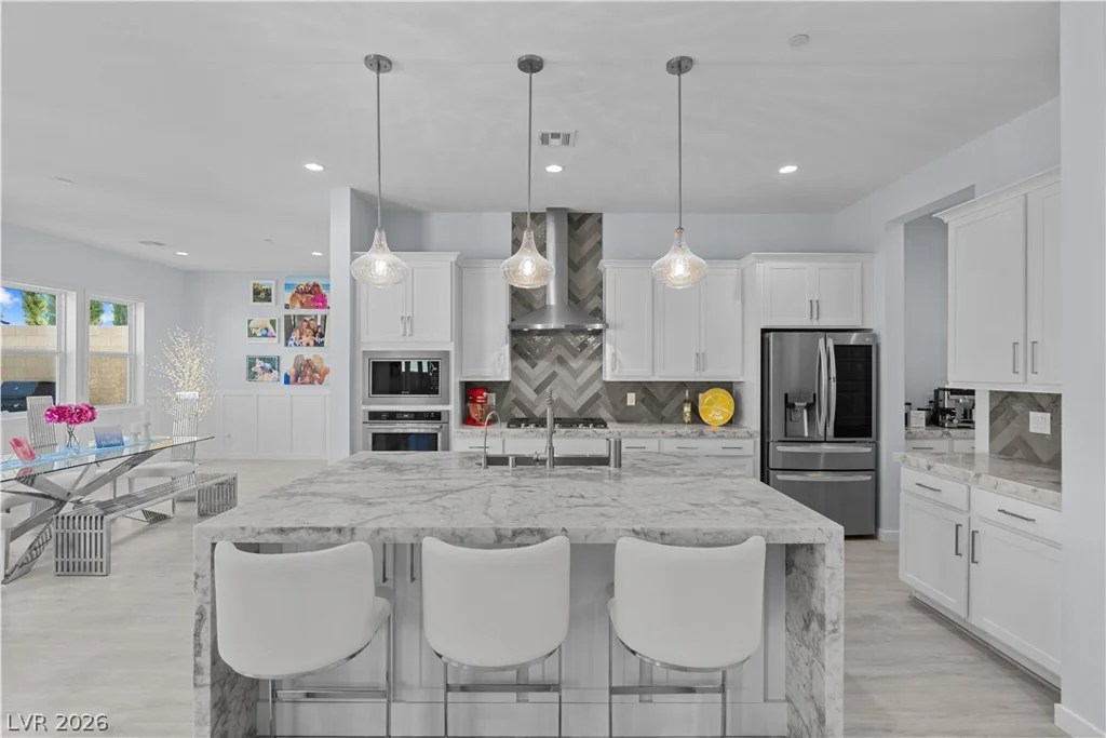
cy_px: 369
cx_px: 553
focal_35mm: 16
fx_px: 507
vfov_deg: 72.1
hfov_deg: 95.0
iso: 400
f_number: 8
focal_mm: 11
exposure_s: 1/6
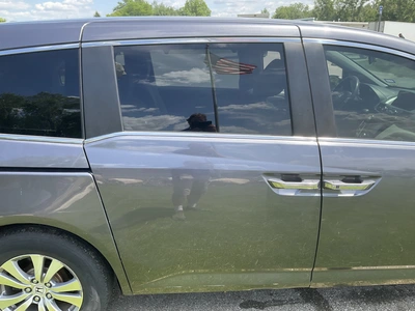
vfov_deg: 48.2
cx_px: 208
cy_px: 156
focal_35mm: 29
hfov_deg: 61.7
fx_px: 348
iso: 25
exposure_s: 1/509
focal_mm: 3
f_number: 1.8
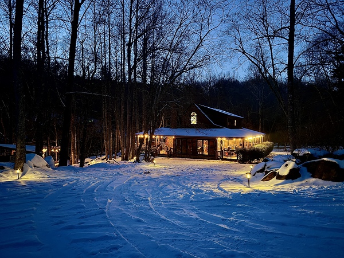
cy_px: 129
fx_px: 239
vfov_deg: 56.8
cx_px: 172
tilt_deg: -1.5
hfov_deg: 71.6
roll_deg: -1.2
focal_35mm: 24
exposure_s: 1/9
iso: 1600
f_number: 1.78
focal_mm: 6.76
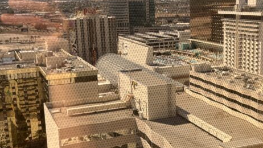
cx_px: 153
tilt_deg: -12.1
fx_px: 405
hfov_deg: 35.9
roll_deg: +1.4
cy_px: 87
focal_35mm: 58
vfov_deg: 20.7
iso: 50
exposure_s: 1/125
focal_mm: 6.76
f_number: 1.78
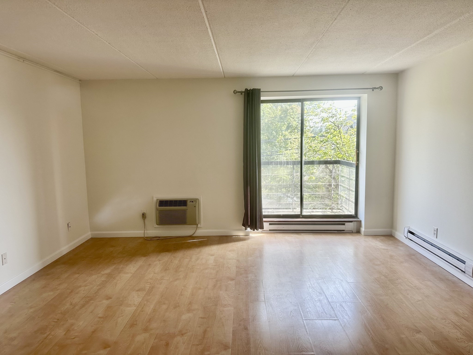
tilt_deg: -5.7
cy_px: 178
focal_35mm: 24
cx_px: 236
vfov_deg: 56.8
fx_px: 328
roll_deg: +1.6
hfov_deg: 71.6
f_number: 1.78
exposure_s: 1/121
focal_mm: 6.86
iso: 64
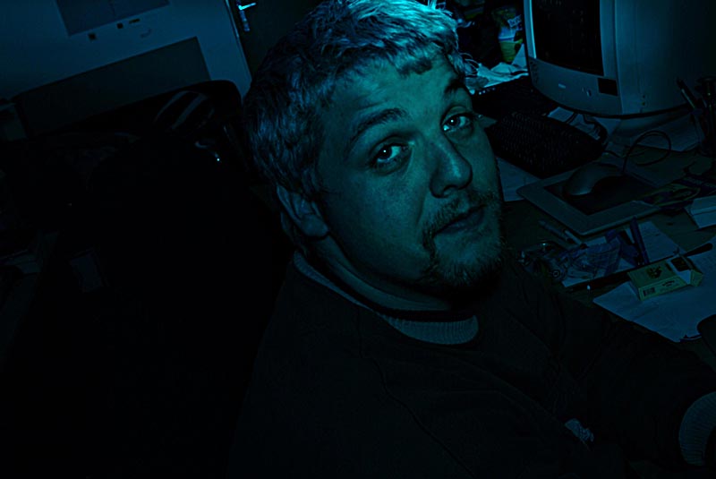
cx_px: 358
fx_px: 836
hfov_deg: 46.4
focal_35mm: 42
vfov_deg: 32.0
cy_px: 240
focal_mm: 28
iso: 100
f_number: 6.7
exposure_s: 1/60
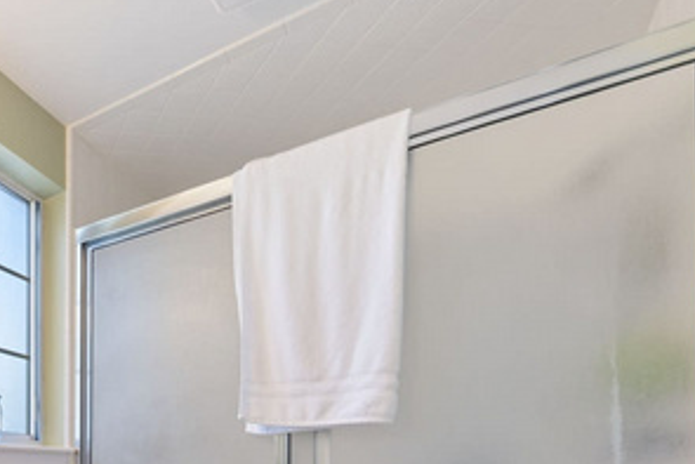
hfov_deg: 56.1
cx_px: 26
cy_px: 470
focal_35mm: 26
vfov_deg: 42.4
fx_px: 502
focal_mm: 12
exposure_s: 3
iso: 100
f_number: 8
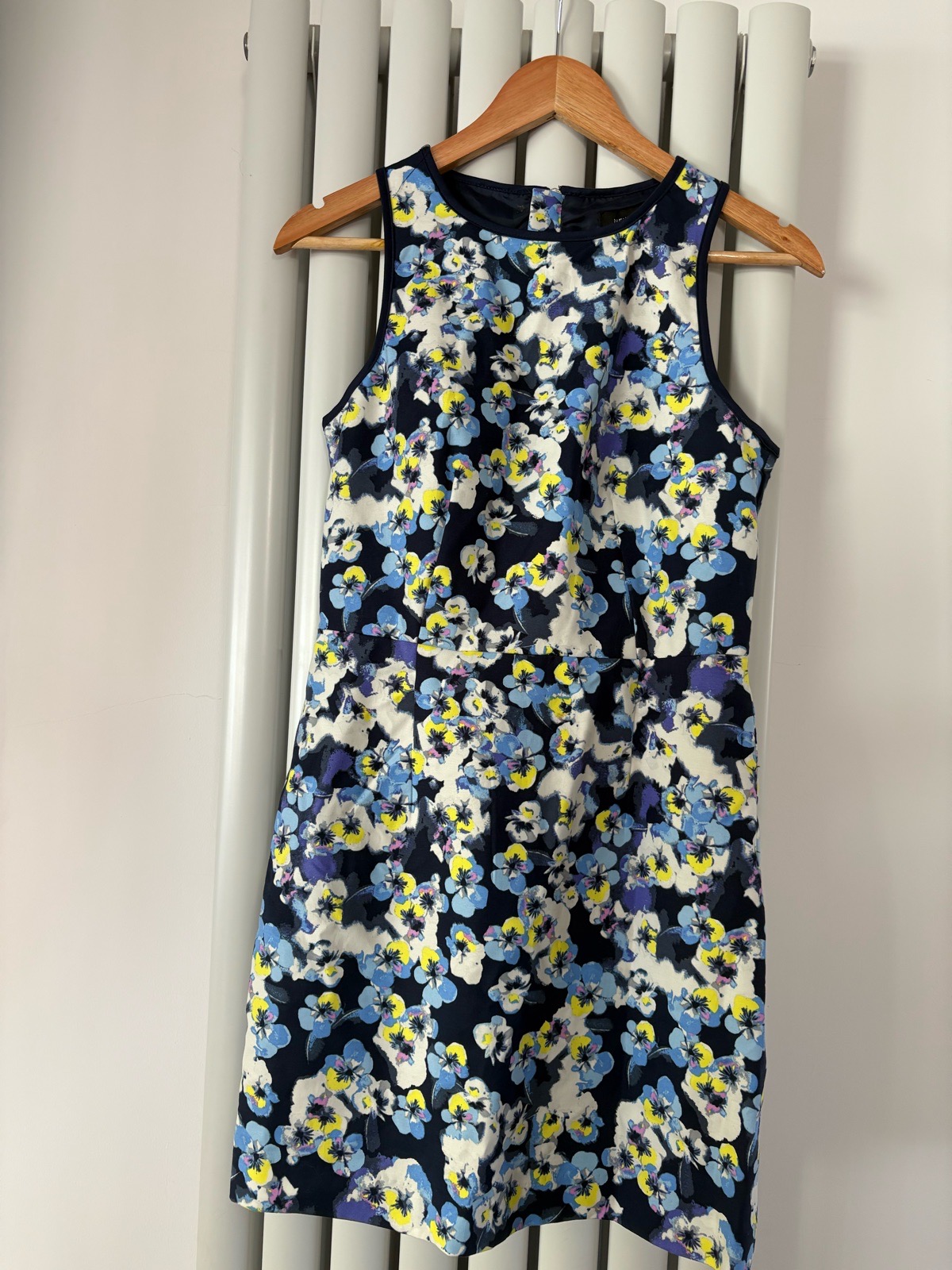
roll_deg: -2.8
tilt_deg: -0.9
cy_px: 635
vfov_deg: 67.3
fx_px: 953
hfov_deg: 53.1
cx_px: 476
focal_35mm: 26
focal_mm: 5.96
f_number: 1.6
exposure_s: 1/121
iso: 100
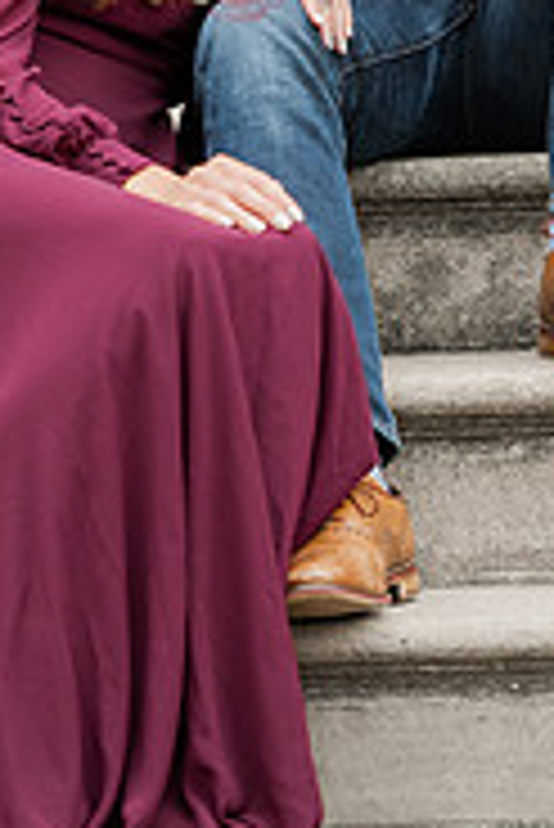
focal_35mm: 330
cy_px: -40
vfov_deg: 6.2
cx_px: 252
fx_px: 7603
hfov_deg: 4.2
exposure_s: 1/500
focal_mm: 135
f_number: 3.2
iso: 800
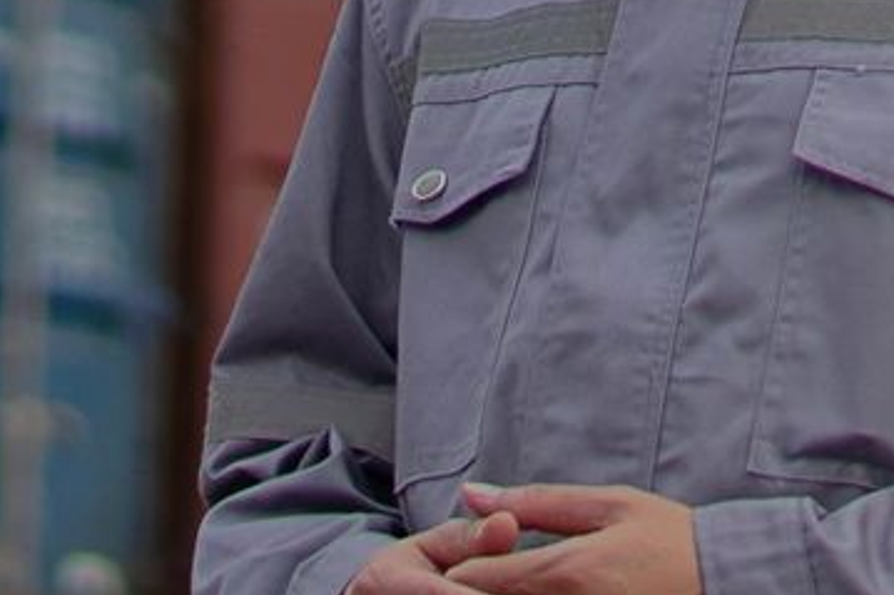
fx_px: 8861
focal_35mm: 357
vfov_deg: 3.8
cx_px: 1703
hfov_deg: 5.7
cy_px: -539
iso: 100
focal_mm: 50
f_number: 1.4
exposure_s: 1/5000
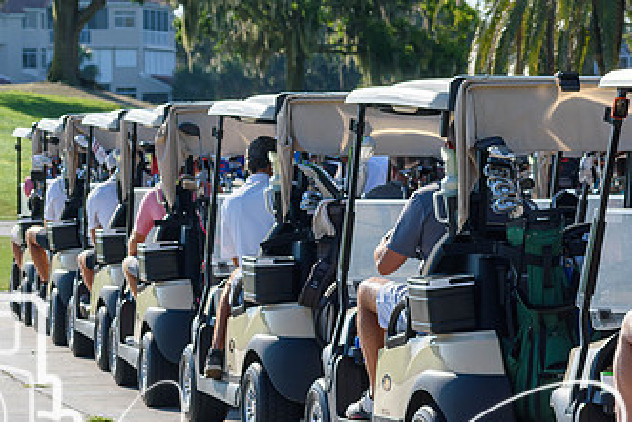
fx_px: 3231
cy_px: 306
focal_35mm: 184
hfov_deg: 11.2
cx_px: 355
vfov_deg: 7.5
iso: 200
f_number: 7.1
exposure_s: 1/800
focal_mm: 70
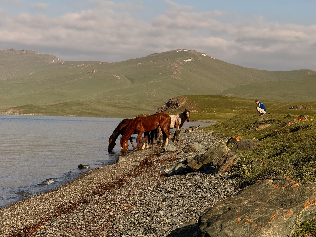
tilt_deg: -0.1
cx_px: 158
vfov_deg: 12.3
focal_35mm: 120
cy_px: 118
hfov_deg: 16.4
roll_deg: -1.4
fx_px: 1095
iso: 64
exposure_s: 1/1689
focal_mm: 15.66
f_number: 2.8
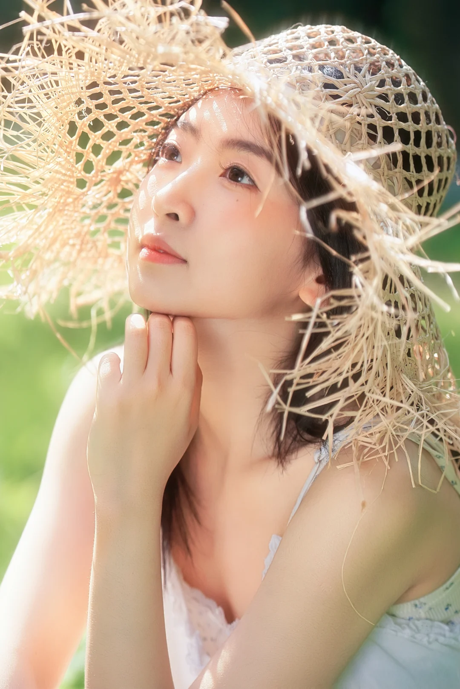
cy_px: 344
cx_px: 230
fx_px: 2433
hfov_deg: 10.8
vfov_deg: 16.1
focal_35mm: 127
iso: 500
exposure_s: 1/8000
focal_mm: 85
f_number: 1.6
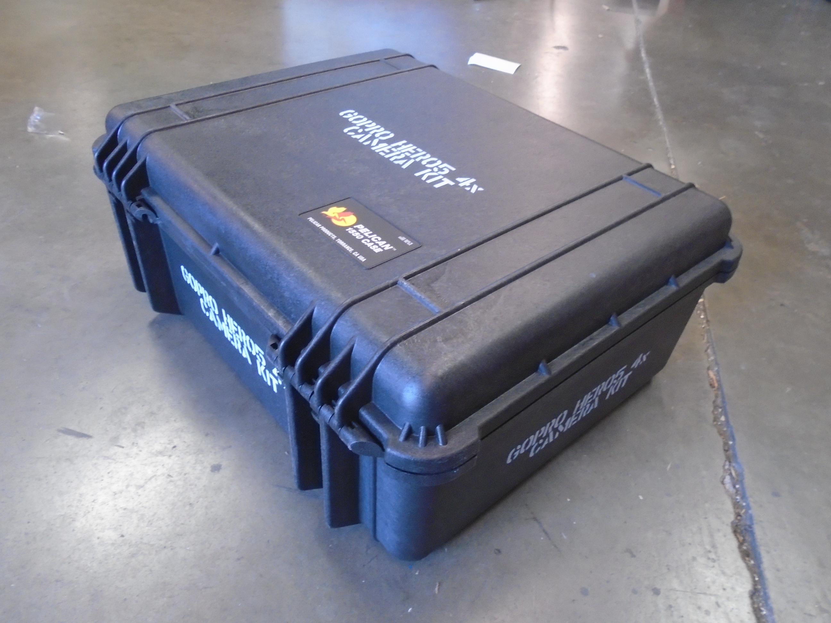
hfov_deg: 67.3
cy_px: 312
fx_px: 624
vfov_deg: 53.1
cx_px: 416
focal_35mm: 26
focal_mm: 4.6
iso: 320
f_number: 3.2
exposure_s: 1/30
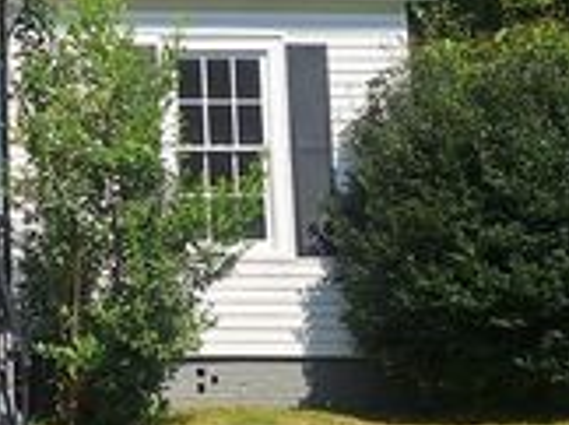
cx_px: -84
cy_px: 146
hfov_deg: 25.1
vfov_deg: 20.6
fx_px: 1165
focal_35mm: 71
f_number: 1.8
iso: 40
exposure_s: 1/4762
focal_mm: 5.54
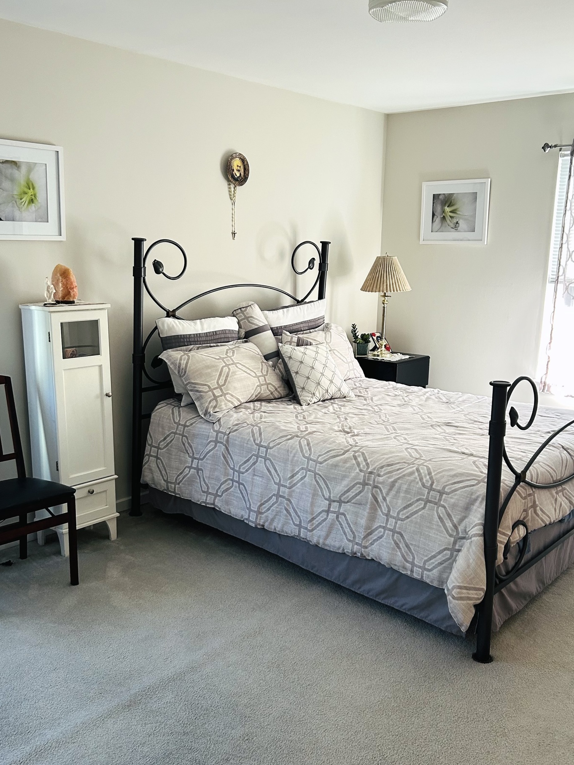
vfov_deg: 55.3
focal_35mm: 33
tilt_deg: -13.1
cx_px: 281
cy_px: 399
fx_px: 730
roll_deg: -1.4
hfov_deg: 42.9
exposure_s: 1/120
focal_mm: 5.7
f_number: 1.5
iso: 125
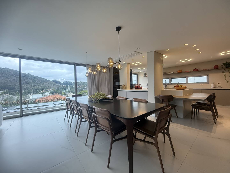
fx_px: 93
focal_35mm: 14
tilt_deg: +0.6
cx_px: 115
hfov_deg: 102.1
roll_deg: +0.3
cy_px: 86
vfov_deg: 85.7
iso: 160
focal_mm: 2.22
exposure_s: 1/120
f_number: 2.2
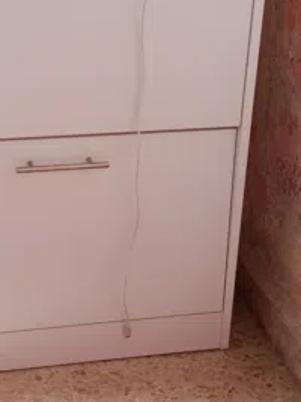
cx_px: 81
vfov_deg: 26.8
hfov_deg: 20.3
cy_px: 123
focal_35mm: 72
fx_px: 835
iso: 1225
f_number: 1.7
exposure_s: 1/33.3
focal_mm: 5.24
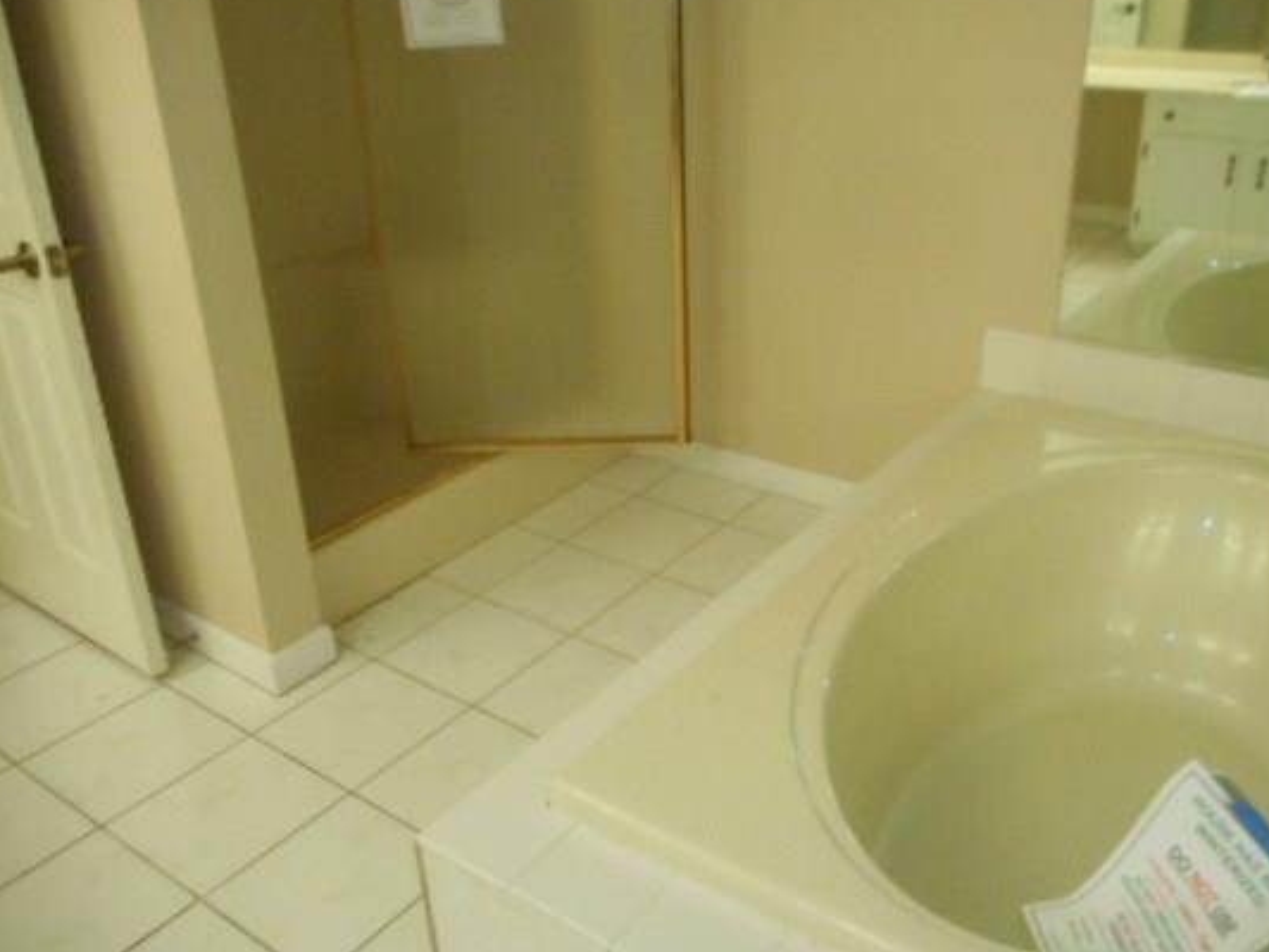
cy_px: 421
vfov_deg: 46.7
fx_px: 1100
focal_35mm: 30
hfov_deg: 59.5
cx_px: 759
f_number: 3.7
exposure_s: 1/25
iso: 720
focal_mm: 4.5
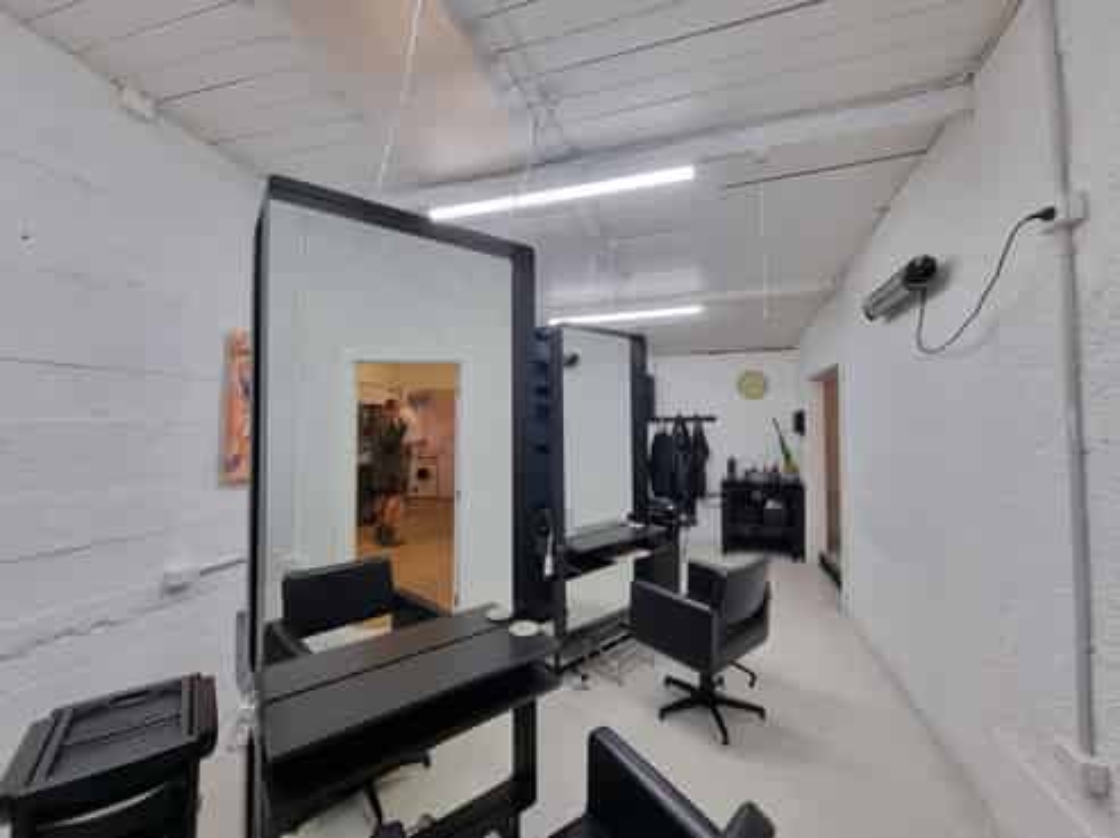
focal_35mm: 13
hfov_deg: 106.2
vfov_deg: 89.8
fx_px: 420
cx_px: 560
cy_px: 419
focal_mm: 2.2
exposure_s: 1/50
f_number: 2.2
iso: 80
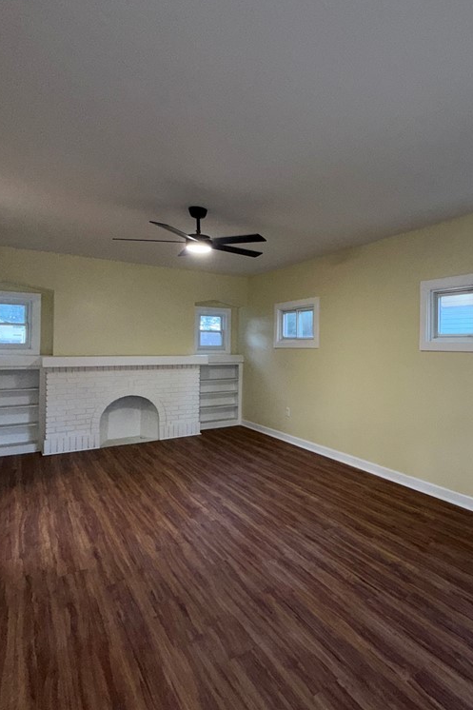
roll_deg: -0.8
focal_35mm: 20
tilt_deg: +0.4
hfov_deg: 58.8
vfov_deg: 84.0
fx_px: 394
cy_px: 345
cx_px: 353
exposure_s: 1/60
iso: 80
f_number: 2.2
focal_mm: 2.22
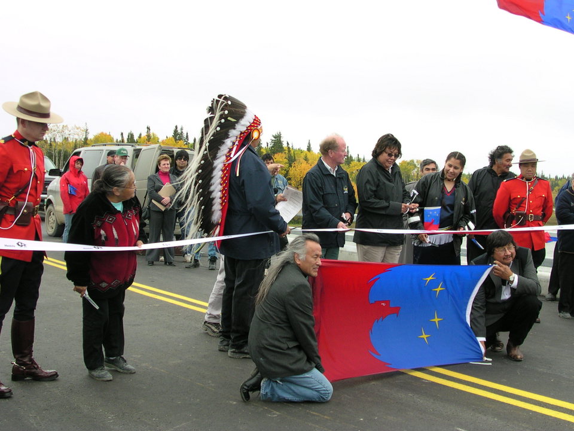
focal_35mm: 49
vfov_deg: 29.7
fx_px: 813
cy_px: 216
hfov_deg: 38.9
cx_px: 287
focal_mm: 7.5
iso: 100
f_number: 3.2
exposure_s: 1/174
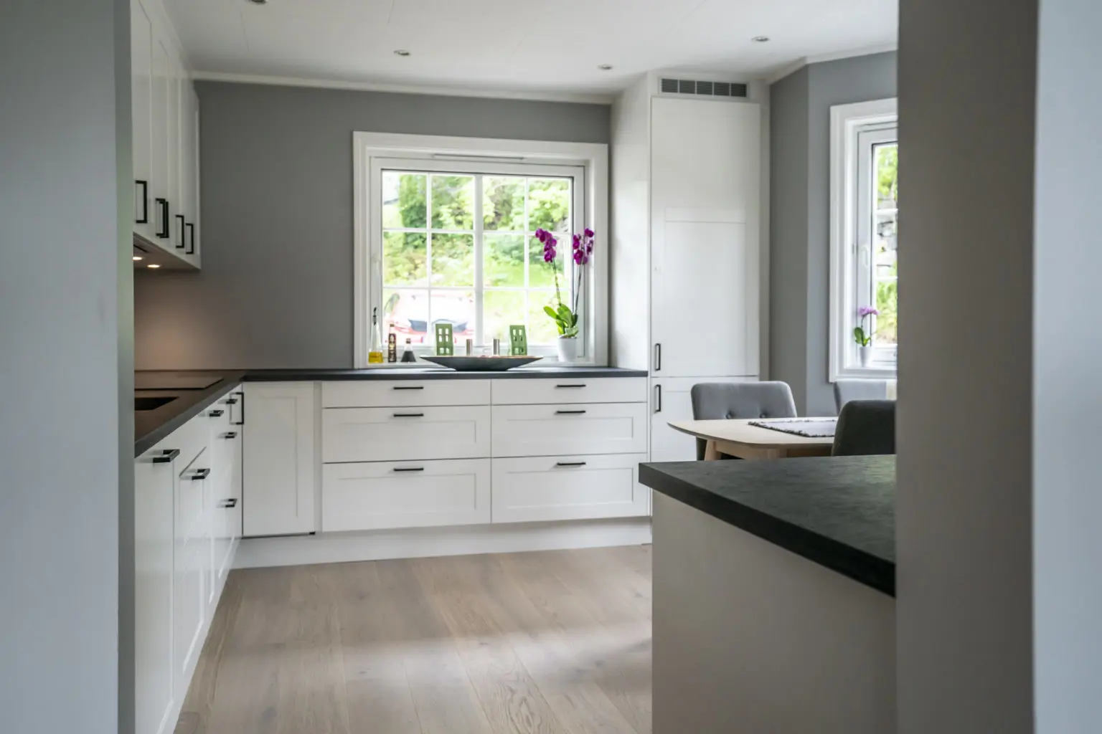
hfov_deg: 63.7
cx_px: 551
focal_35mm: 29
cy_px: 367
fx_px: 888
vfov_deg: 45.0
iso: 1600
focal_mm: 29
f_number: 5
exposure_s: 1/160
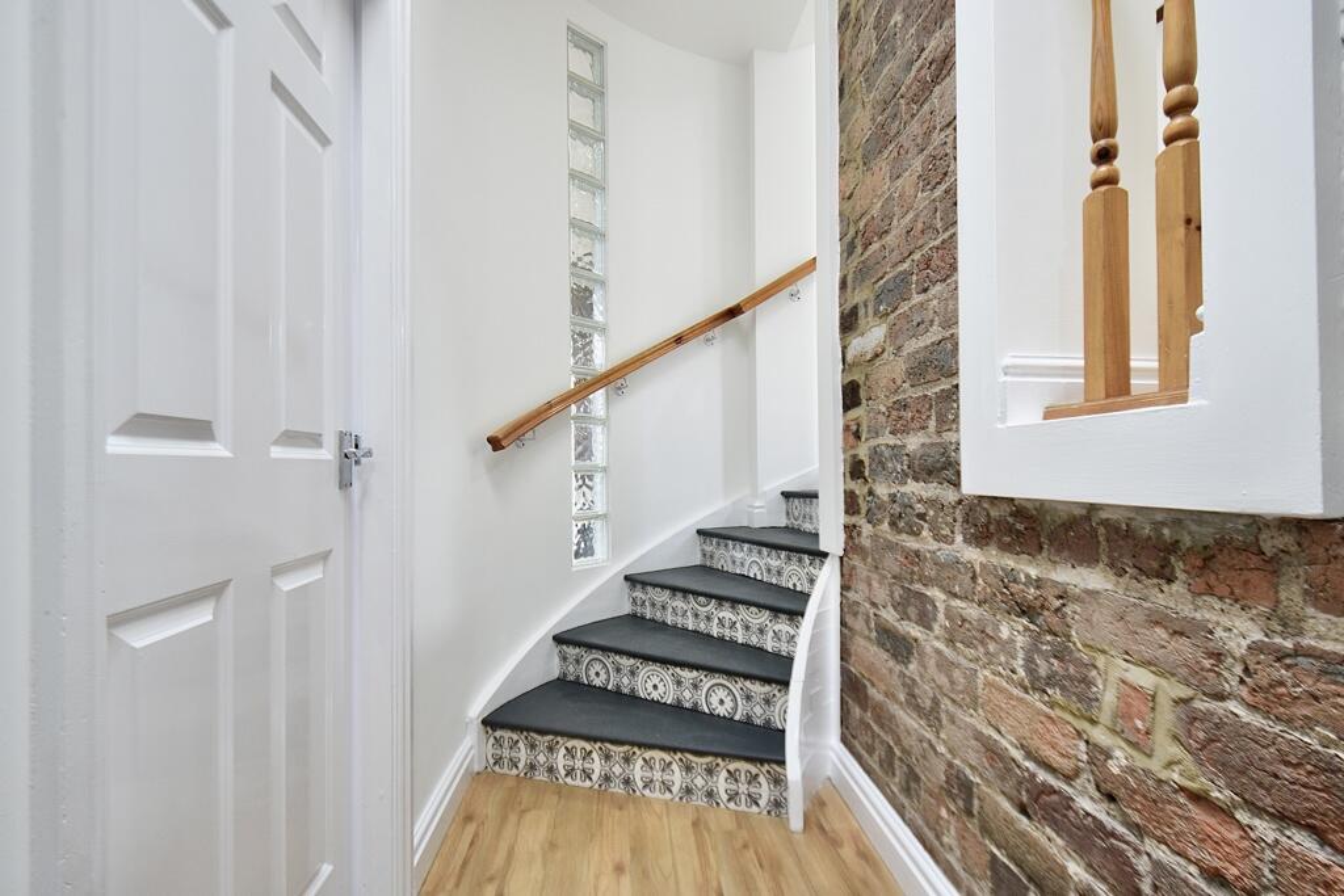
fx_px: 560
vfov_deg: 77.3
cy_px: 448
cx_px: 672
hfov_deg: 100.4
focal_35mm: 15
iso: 800
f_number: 3.5
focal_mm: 10
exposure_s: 1/60
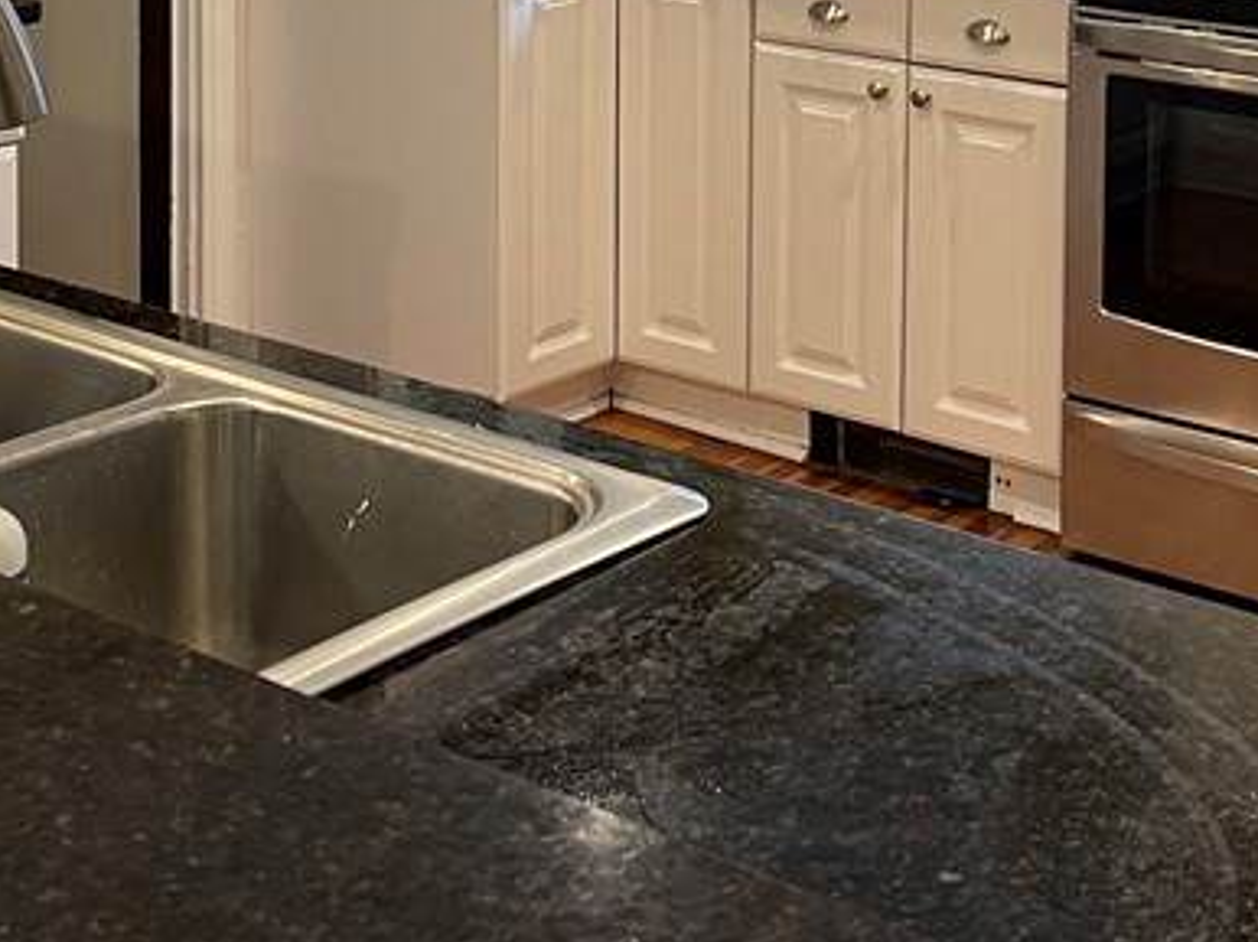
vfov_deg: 20.3
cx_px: 724
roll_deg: -1.4
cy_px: -95
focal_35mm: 69
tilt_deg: -7.4
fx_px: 2506
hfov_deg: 28.1
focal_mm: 5.1
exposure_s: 1/60
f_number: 1.6
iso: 125
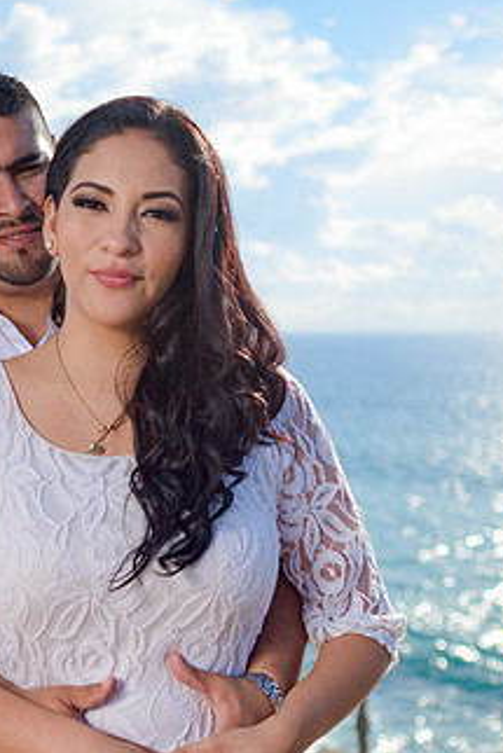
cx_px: 56
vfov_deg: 31.8
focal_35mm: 63
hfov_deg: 21.2
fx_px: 1319
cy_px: 422
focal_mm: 35
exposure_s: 1/4000
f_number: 3.2
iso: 50
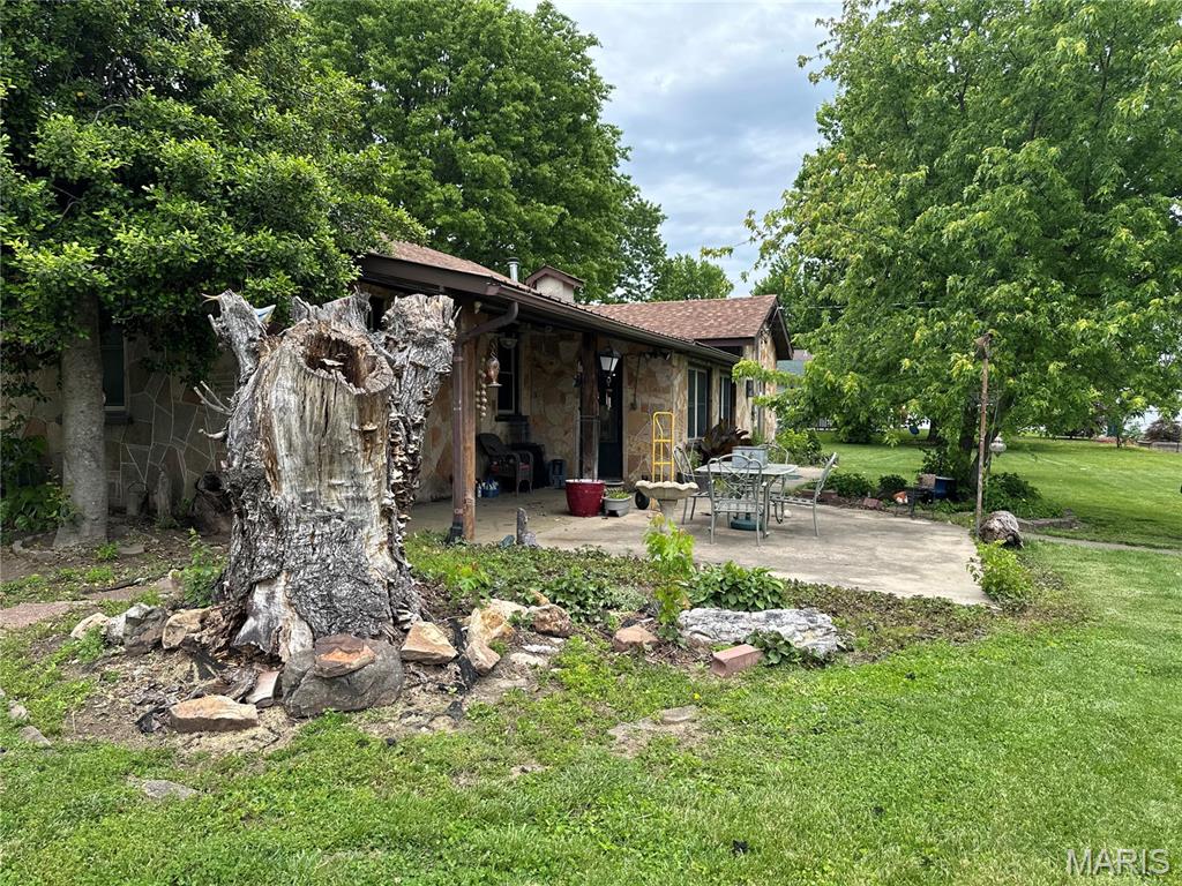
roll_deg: +0.3
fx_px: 820
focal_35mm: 24
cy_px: 443
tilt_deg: -1.7
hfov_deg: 71.6
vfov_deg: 56.8
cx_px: 591
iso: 80
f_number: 1.78
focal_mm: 6.86
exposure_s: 1/1321
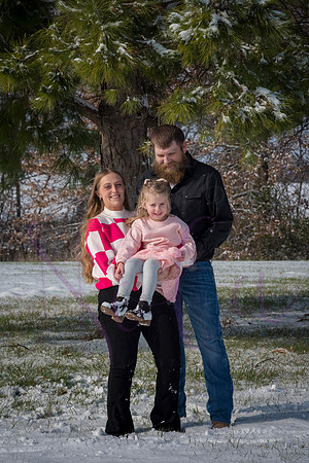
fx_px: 1442
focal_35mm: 112
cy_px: 232
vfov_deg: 18.3
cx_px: 154
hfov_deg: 12.2
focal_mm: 112
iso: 640
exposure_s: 1/1250
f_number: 11
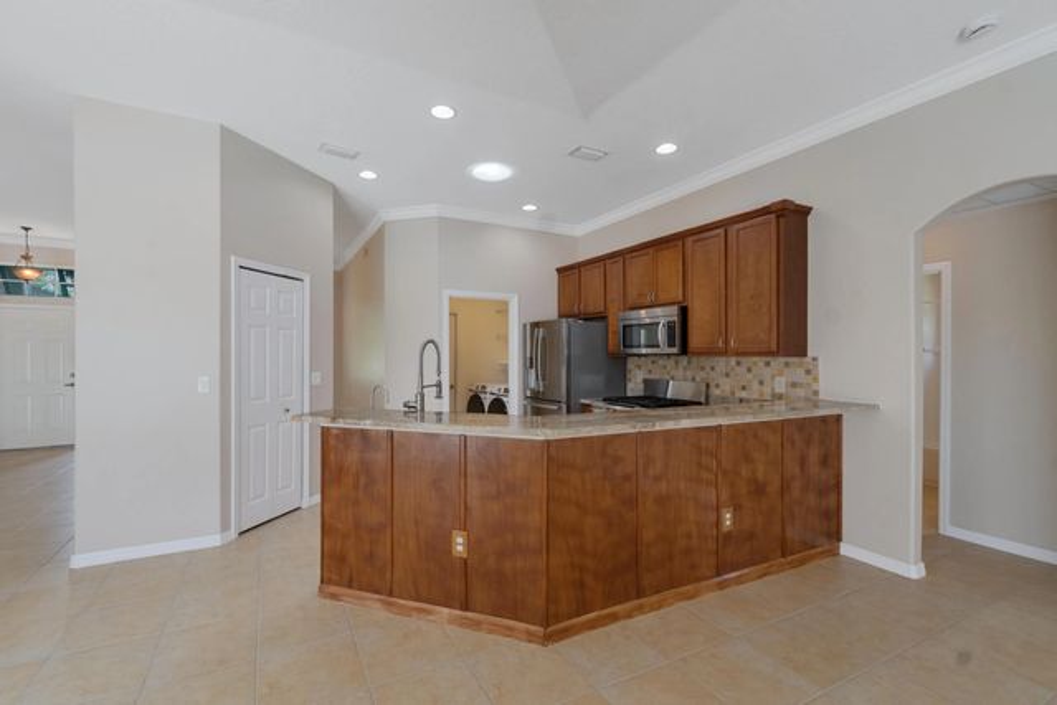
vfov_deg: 77.4
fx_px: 440
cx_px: 528
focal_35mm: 15
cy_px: 352
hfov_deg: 100.4
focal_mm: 10
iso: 320
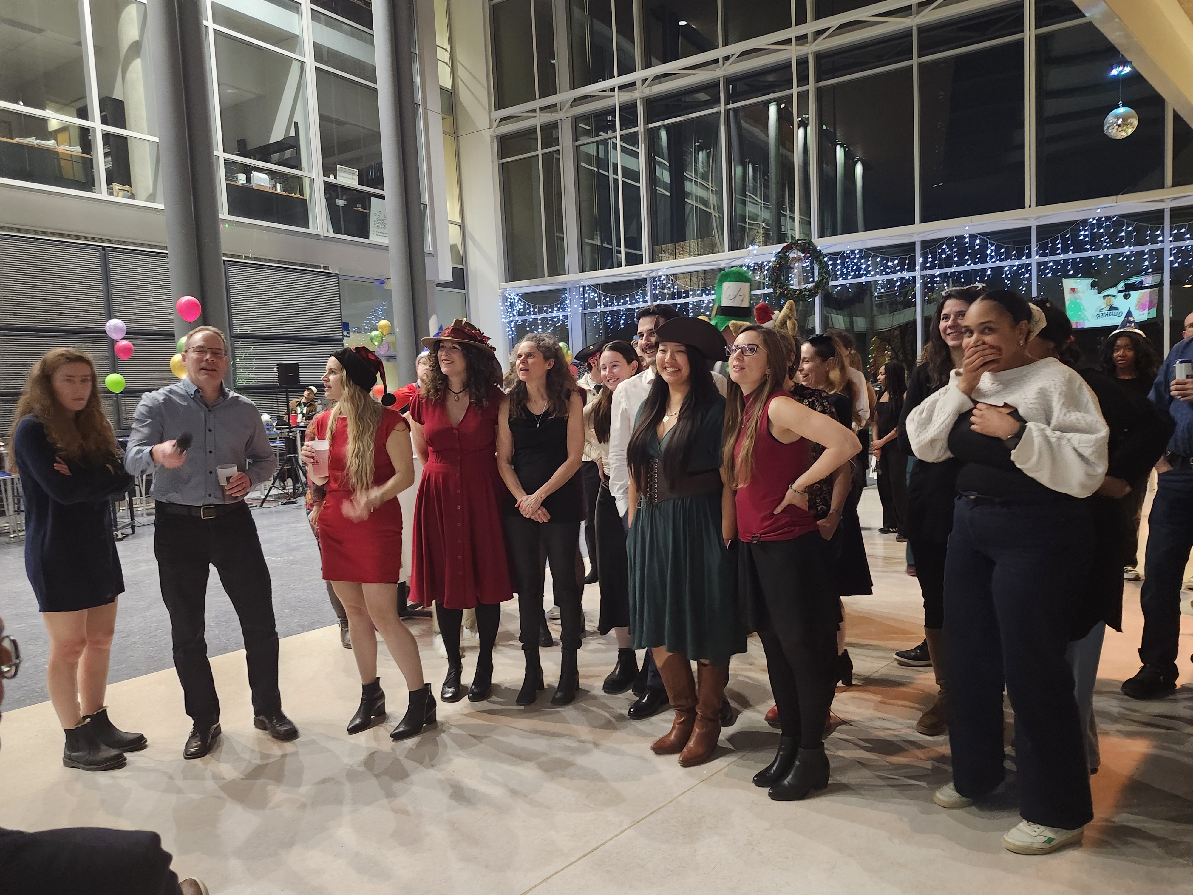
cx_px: 596
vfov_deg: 58.9
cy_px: 448
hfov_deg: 73.9
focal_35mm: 23
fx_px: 793
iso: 1250
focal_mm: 5.54
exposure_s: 1/24
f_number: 1.8
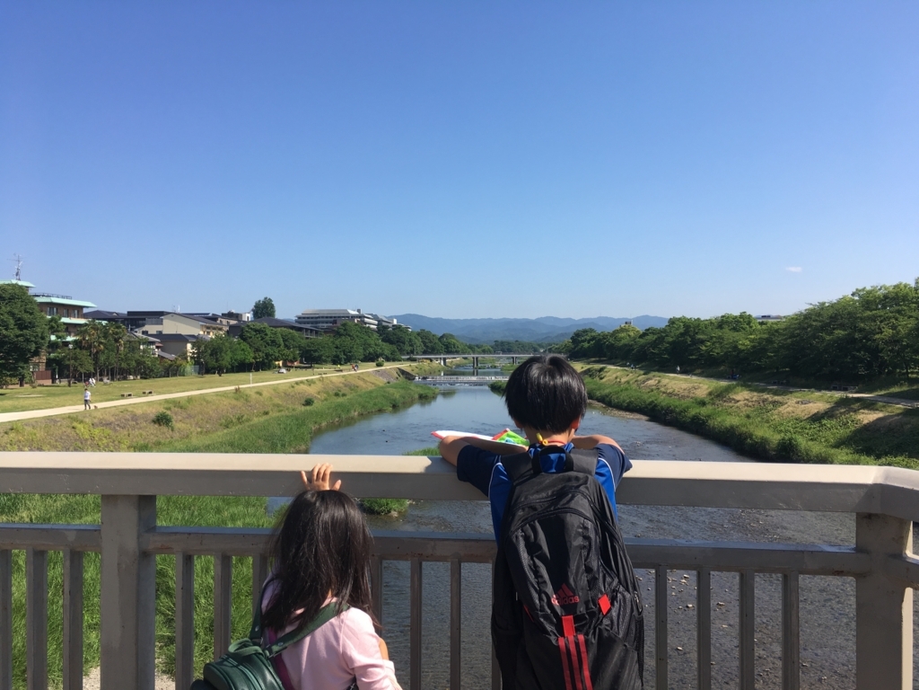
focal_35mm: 29
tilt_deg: +1.2
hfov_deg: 61.7
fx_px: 770
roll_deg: -0.8
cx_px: 460
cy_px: 345
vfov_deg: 48.2
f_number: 2.2
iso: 25
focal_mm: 4.15
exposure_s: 1/1261
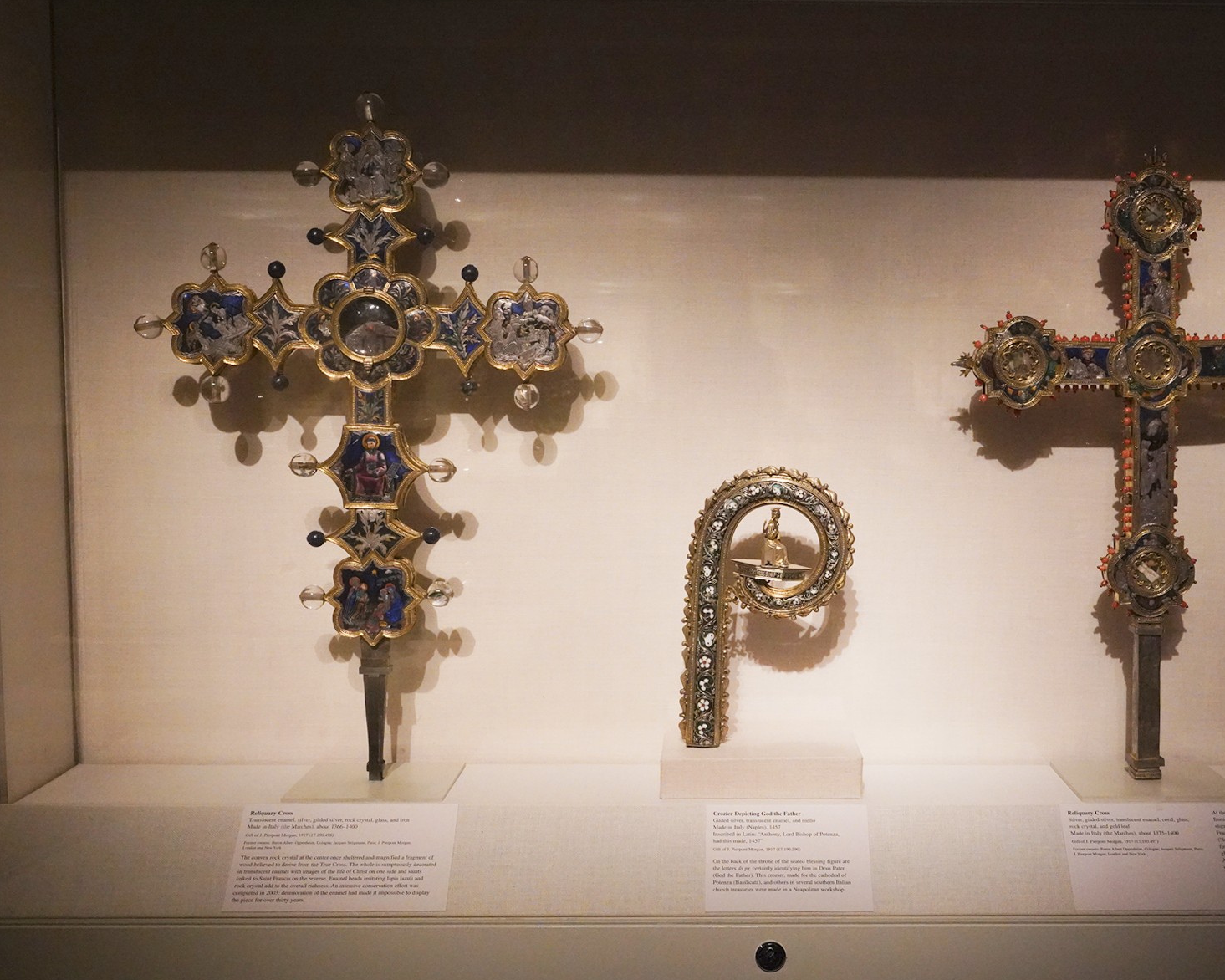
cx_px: 754
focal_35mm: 41
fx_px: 1486
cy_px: 499
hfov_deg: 44.5
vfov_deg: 36.5
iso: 8000
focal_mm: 32
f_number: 11
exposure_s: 1/100
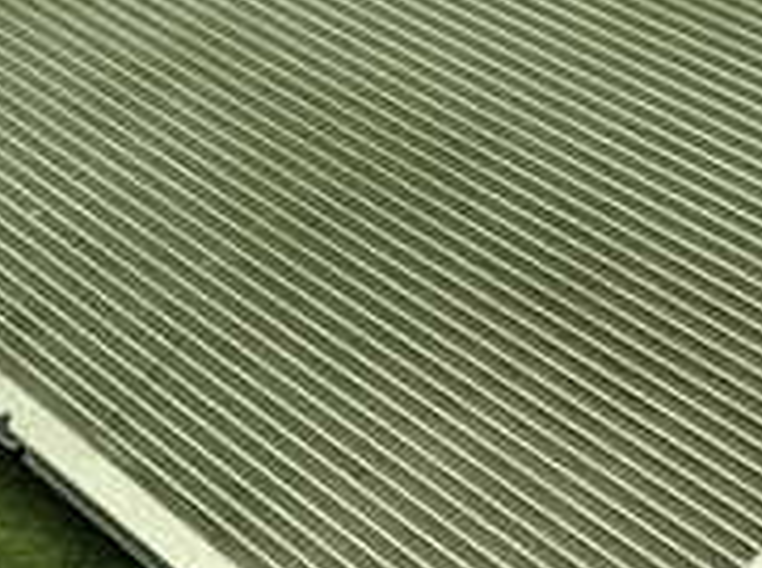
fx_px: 2043
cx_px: 421
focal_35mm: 93
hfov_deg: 21.1
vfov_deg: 15.8
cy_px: 257
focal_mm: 5.05
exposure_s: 1/40
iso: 200
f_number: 2.2
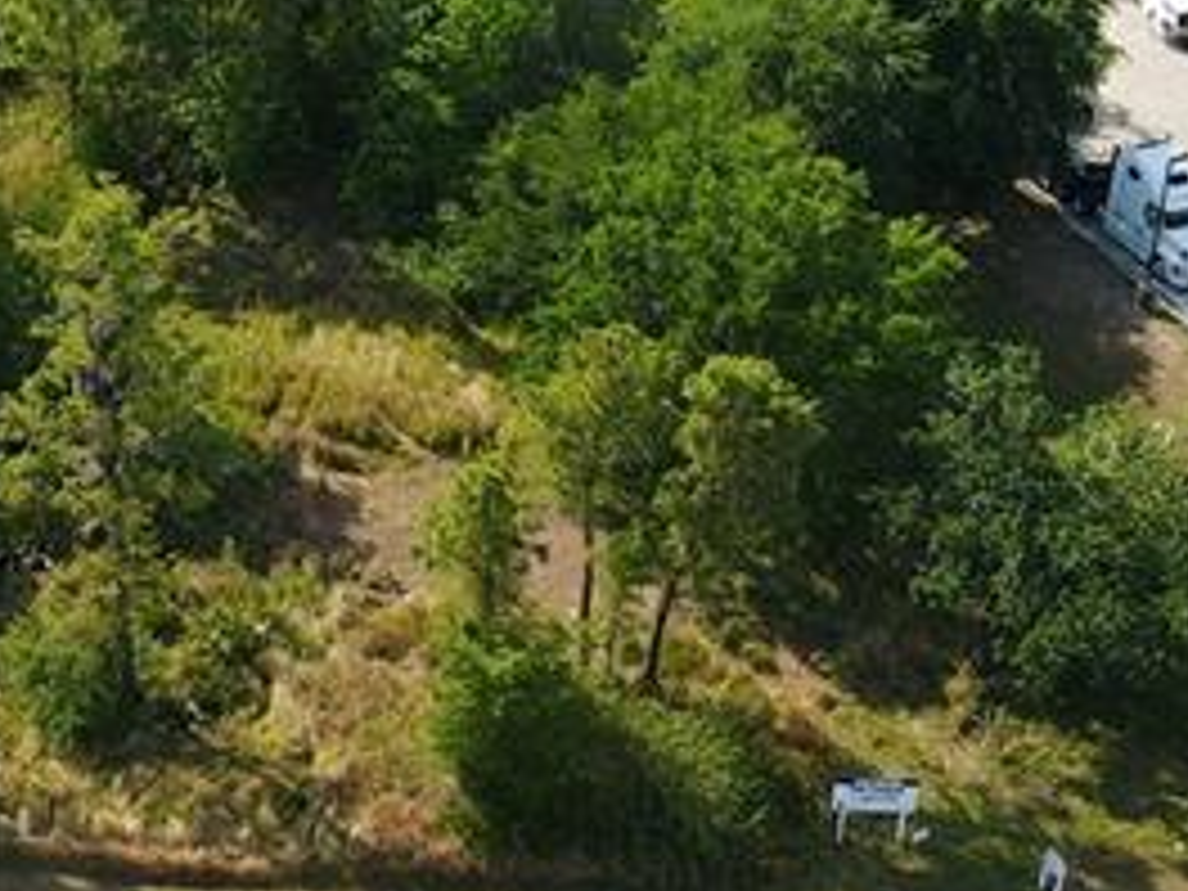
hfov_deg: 20.8
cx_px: 194
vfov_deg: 15.9
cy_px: 500
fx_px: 3192
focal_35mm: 93
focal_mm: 4.5
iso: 100
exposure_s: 1/400
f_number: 2.8
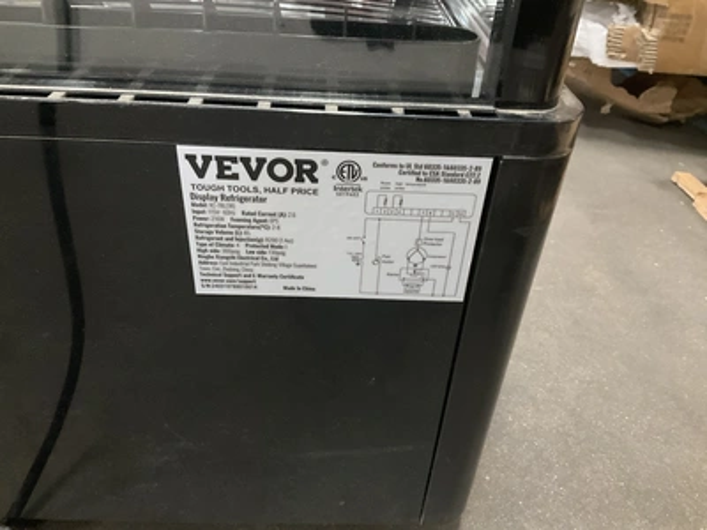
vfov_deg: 48.2
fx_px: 592
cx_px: 354
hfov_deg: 61.7
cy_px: 265
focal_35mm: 29
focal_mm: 3
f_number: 1.8
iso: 500
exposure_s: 1/30
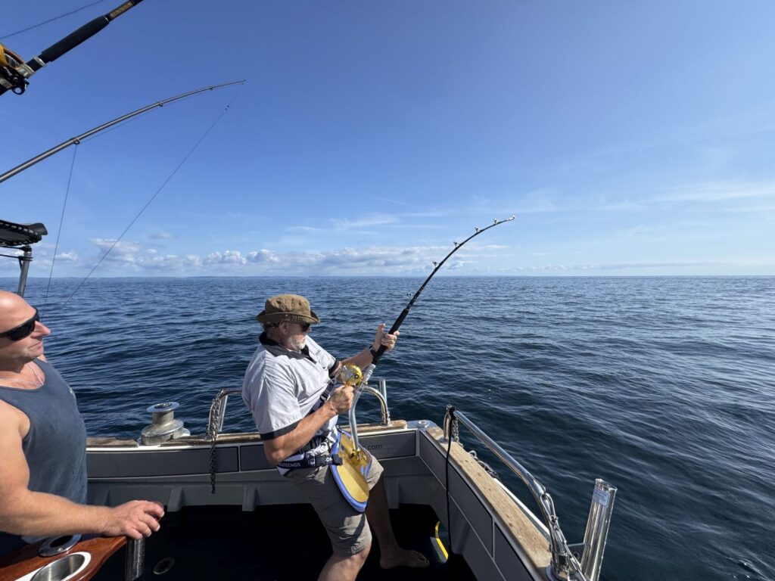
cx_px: 388
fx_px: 313
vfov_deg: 85.7
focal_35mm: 14
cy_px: 290
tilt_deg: -2.9
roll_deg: -0.8
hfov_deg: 102.1
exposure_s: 1/2985
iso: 50
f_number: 2.2
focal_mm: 2.22
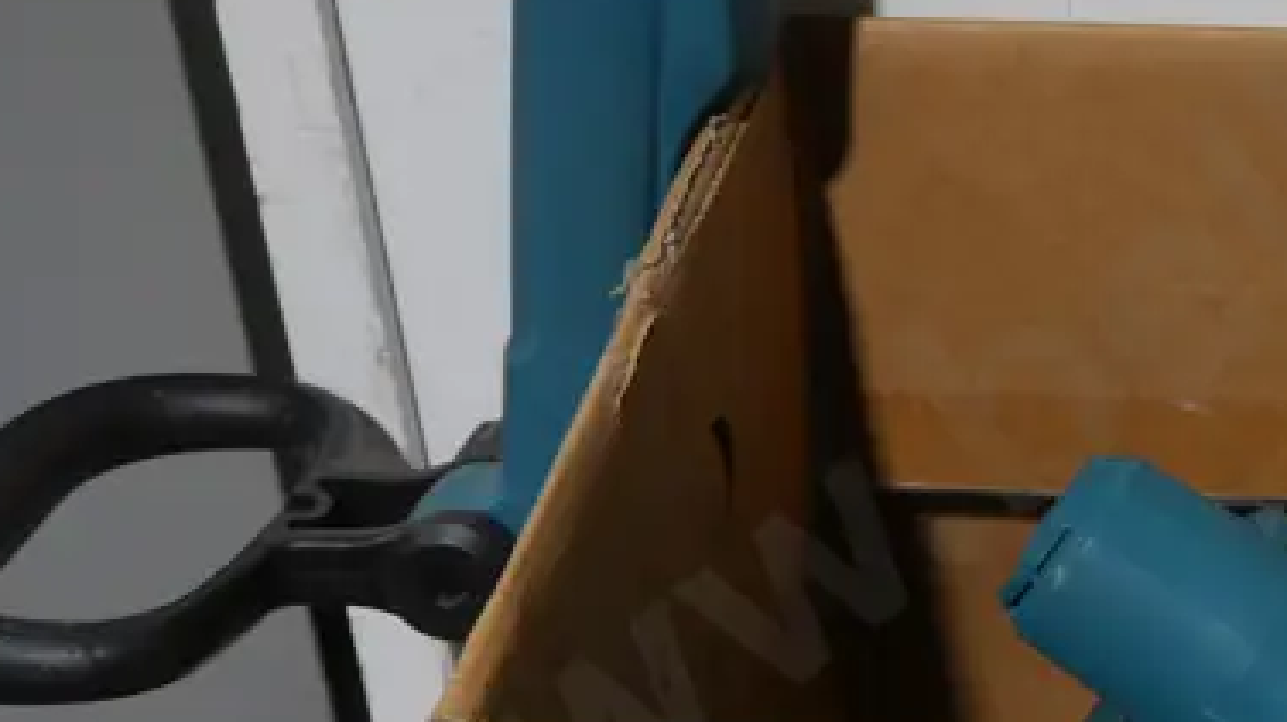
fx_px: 3445
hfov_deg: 19.4
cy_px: -106
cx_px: 1722
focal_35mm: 101
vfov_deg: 11.8
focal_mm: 17
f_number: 4
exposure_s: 1/60
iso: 250
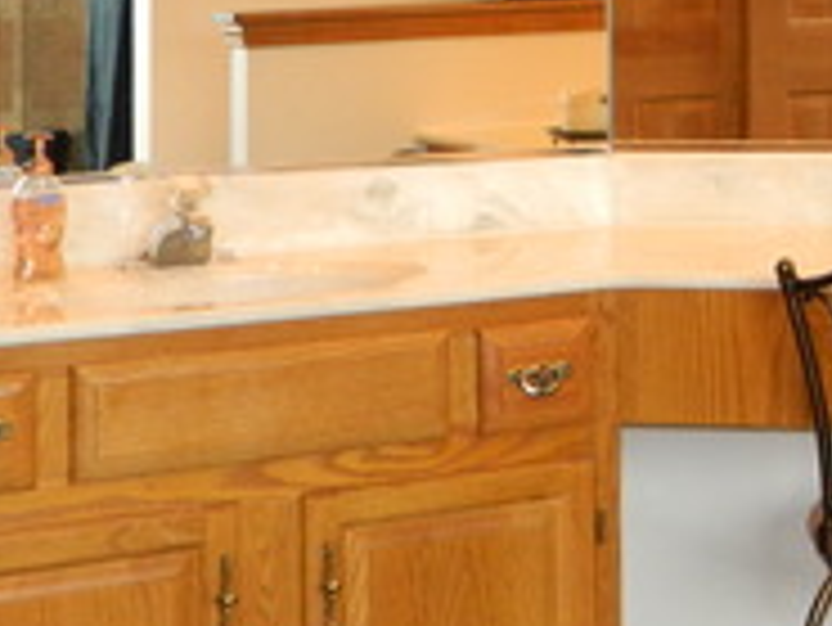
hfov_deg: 17.0
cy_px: -99
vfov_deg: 13.5
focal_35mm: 107
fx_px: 2573
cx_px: 1147
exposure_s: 1/30
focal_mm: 5.6
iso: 200
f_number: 3.2
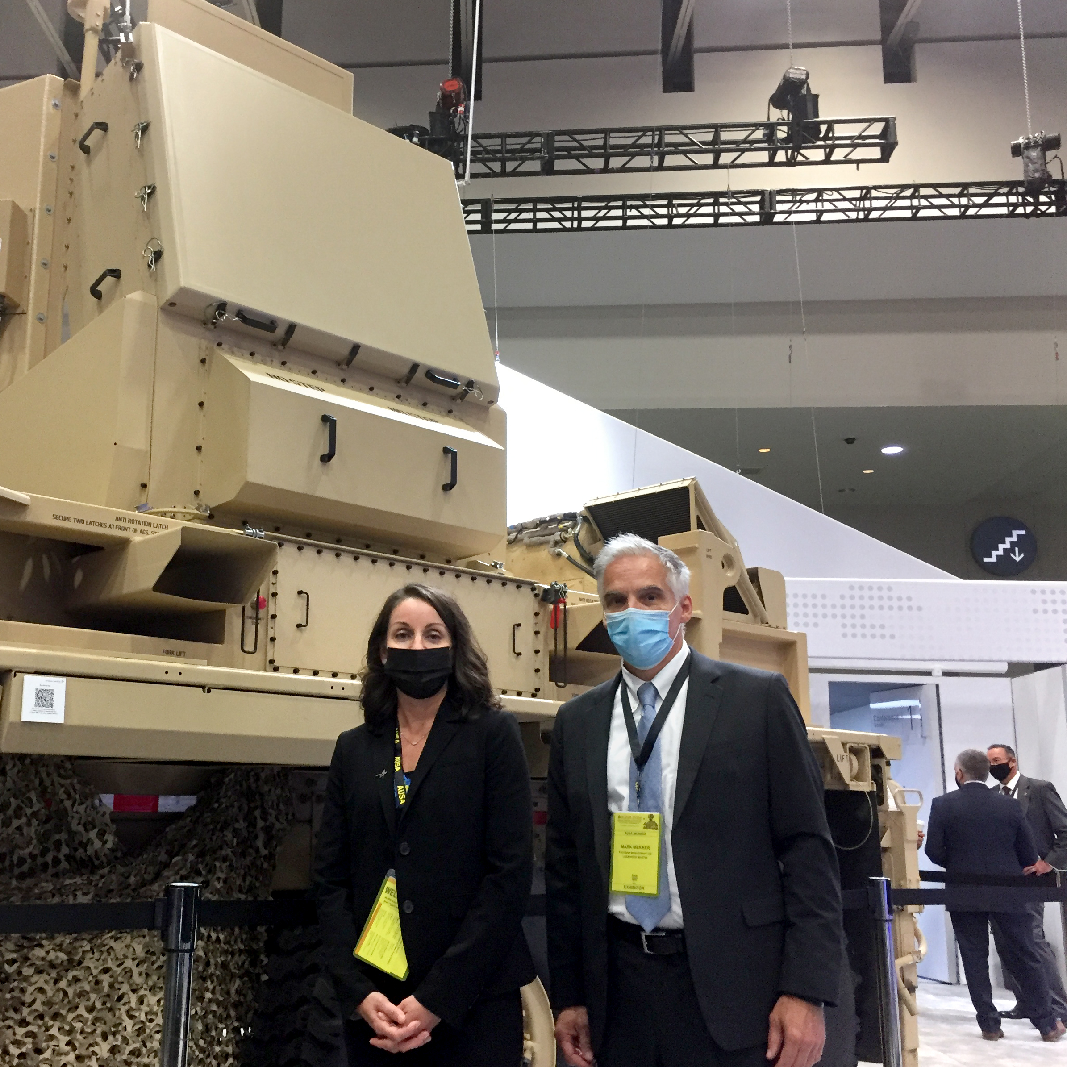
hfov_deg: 46.3
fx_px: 1221
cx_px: 340
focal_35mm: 35
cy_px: 536
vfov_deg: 47.2
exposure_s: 1/30
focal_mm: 4.15
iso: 160
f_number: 2.2
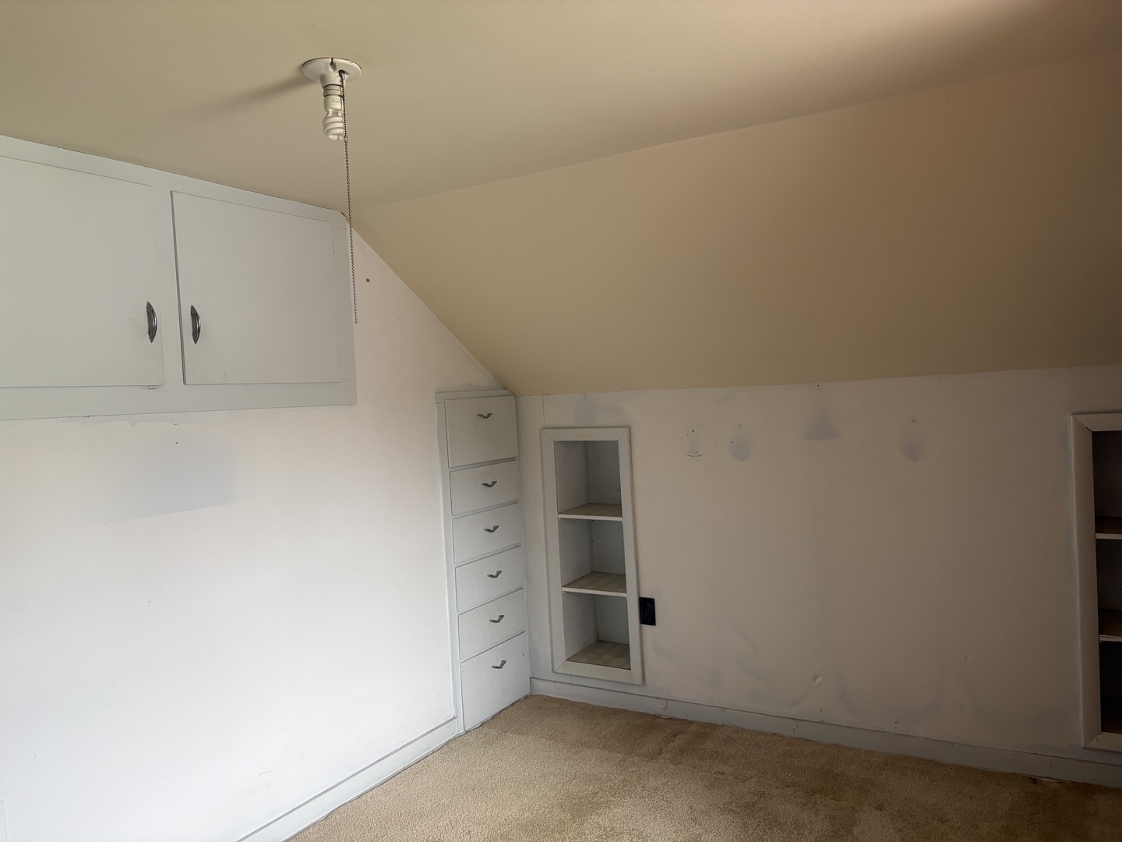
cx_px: 561
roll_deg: +3.3
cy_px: 421
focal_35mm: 26
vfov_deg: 53.1
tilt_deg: -2.6
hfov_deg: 67.3
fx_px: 843
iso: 160
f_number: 1.6
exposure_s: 1/60
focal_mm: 5.96
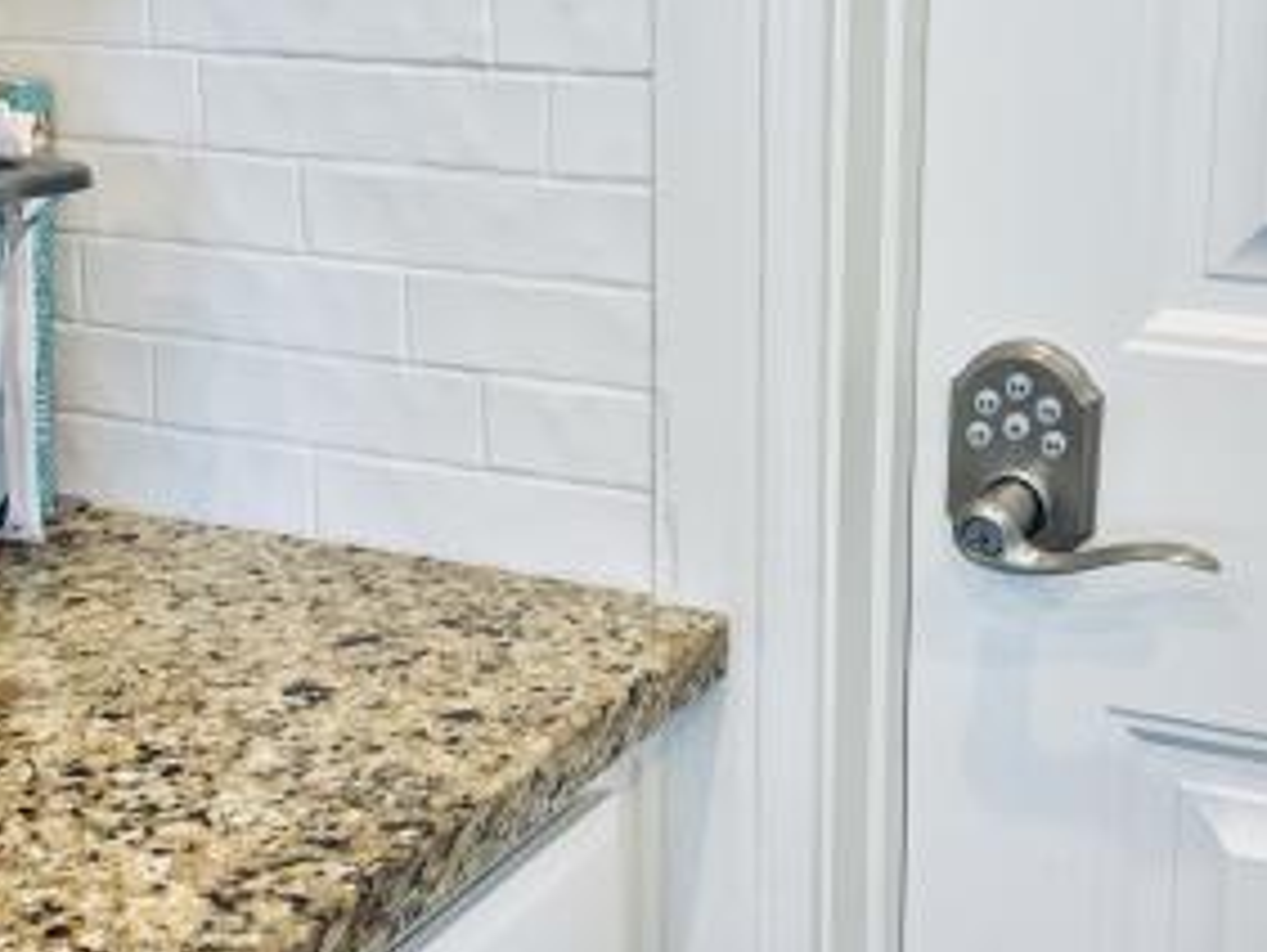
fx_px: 2161
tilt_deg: -12.9
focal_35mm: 59
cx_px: 714
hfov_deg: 32.6
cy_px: 346
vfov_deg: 24.8
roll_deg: +0.3
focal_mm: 4.25
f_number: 1.8
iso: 100
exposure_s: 1/60
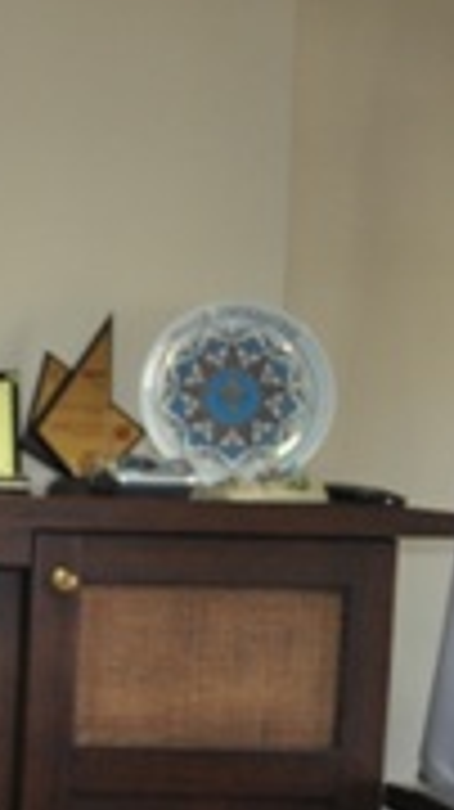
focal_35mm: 78
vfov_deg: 26.7
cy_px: 652
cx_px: -391
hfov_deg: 13.6
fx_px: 1672
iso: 800
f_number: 3.8
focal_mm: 20
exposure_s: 1/60
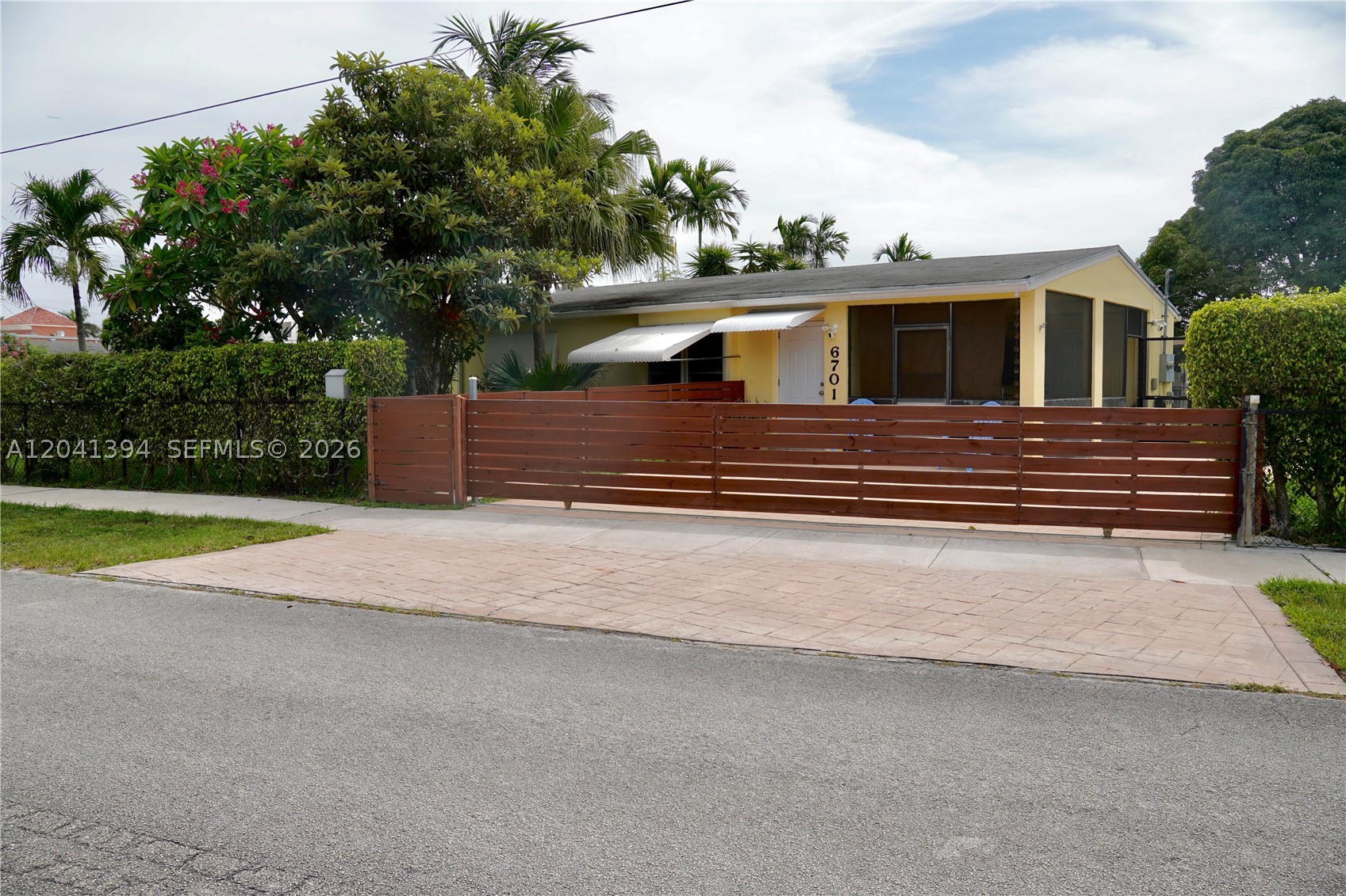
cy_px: 448
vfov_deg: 50.4
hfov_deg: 70.4
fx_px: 953
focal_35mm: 26
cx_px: 673
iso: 100
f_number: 8
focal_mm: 17
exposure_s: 1/250
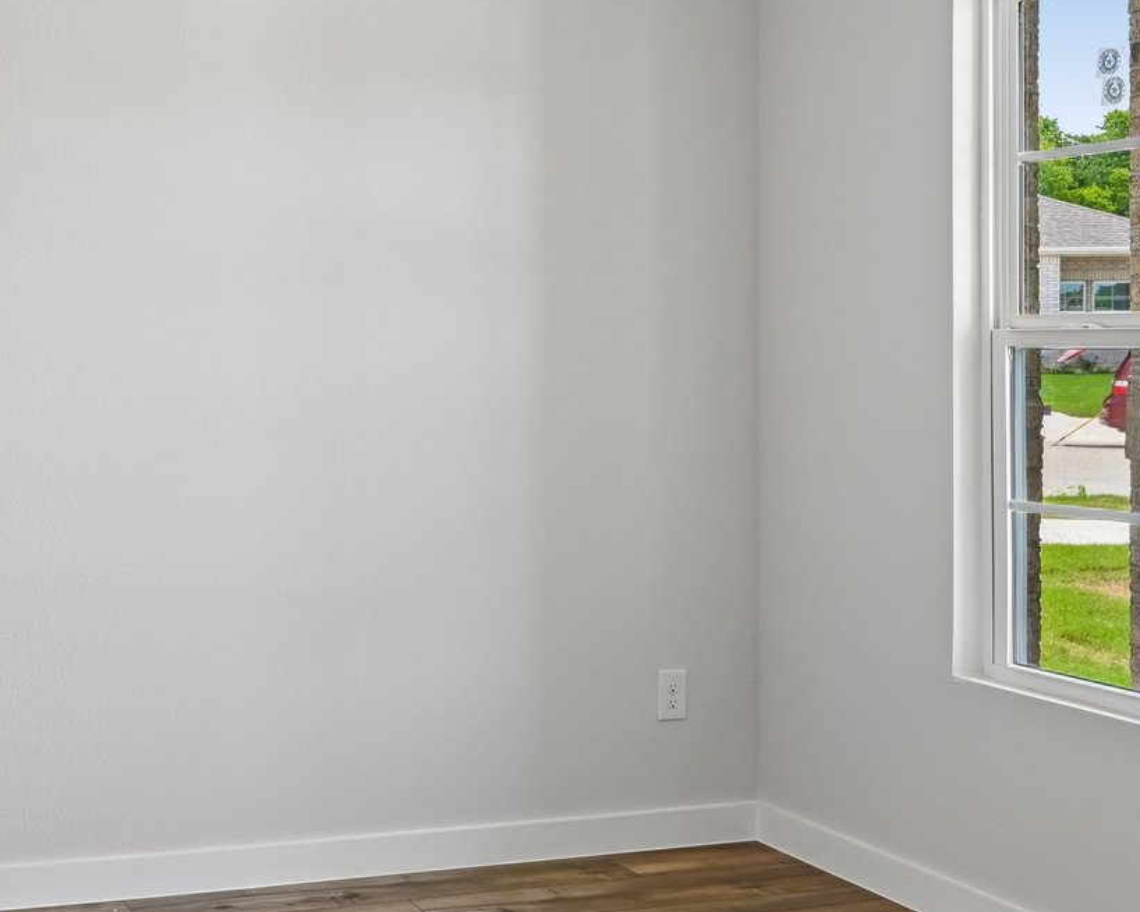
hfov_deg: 36.1
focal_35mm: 47
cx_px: 32
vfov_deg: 31.9
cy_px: 321
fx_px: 1585
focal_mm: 20
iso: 400
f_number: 8
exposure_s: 1/40
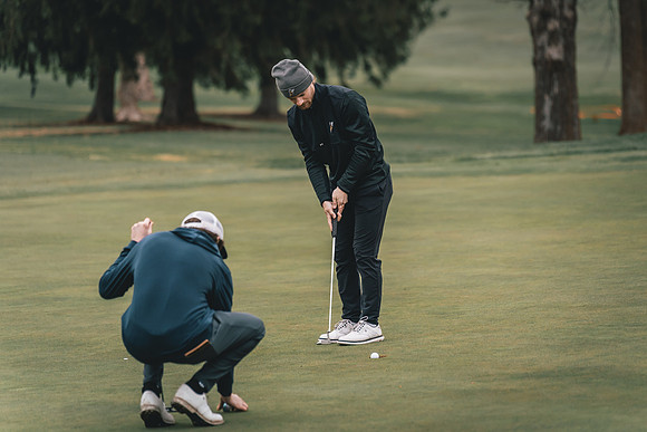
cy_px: 185
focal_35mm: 177
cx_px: 363
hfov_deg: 11.6
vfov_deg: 7.8
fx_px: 3174
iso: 640
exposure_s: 1/3200
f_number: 2.8
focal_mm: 150
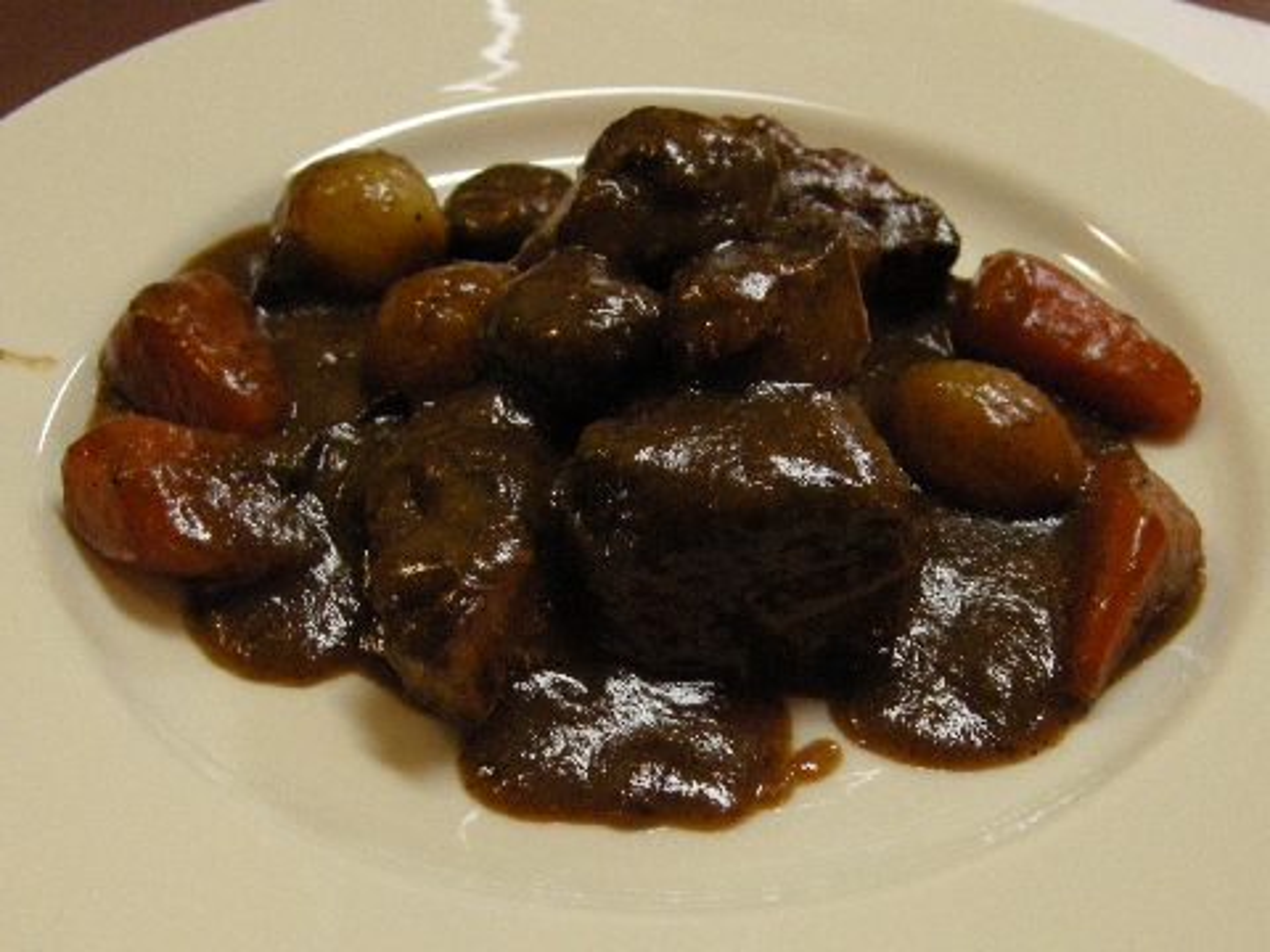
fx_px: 1284
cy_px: 476
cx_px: 635
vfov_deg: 40.7
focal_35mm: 35
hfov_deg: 52.6
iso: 400
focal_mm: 7.5
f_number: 2.7
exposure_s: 1/40.5
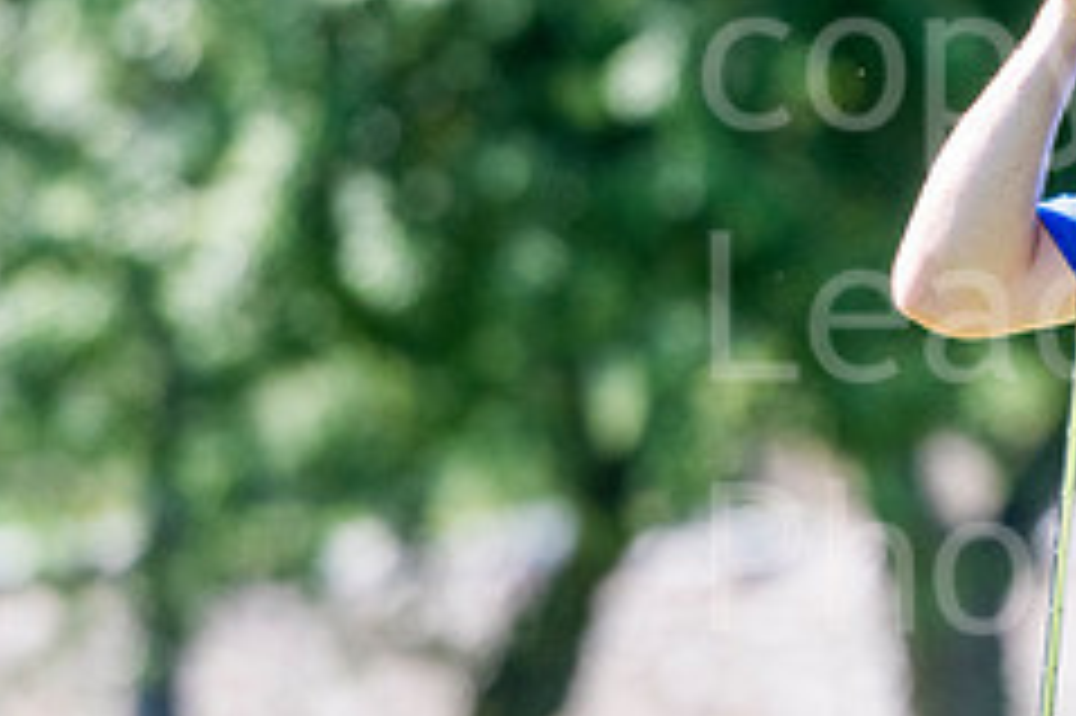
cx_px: 1292
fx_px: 37035
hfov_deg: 1.7
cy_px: 349
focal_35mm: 1240
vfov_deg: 1.1
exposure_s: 1/1000
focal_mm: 340
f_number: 5.6
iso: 800
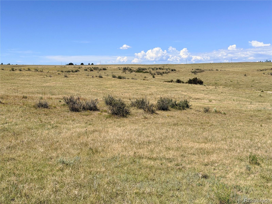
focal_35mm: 48
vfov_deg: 30.3
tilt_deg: -4.0
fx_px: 377
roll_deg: +1.3
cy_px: 102
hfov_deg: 39.7
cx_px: 136
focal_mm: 6.76
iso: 80
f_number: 1.78
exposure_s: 1/7874
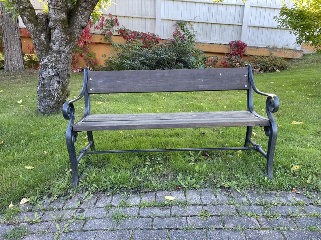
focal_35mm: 26
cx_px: 160
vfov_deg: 53.1
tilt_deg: -12.9
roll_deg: -2.0
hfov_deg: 67.3
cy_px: 120
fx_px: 241
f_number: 1.6
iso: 64
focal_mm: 4.2
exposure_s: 1/121
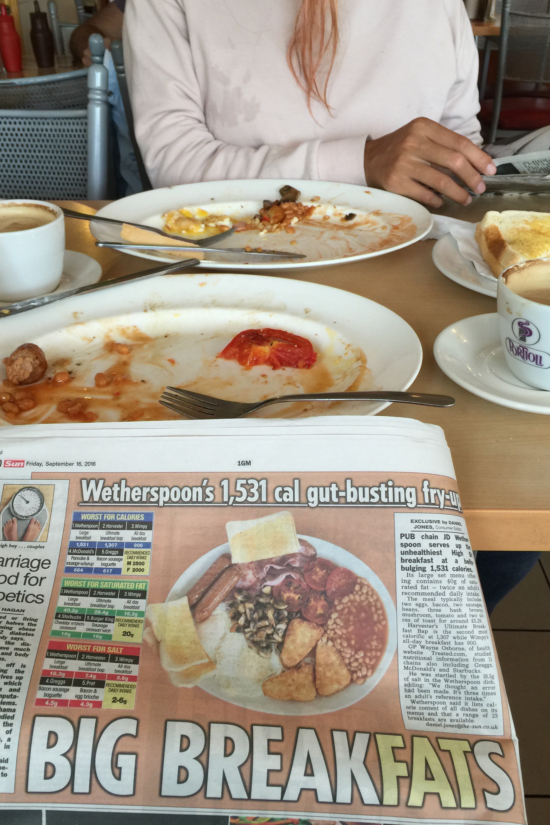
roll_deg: -0.5
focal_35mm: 31
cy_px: 407
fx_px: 710
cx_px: 276
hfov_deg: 42.3
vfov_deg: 60.3
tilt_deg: -32.3
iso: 32
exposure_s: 1/33
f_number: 2.2
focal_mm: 4.15
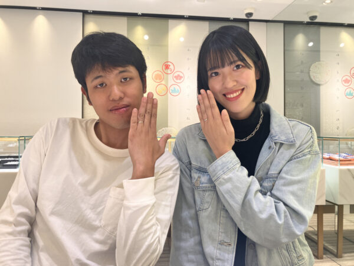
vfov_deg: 49.7
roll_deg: -0.6
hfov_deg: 63.4
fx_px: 286
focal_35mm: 28
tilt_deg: +0.4
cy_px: 133
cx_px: 177
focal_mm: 3.99
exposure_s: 1/120
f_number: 1.8
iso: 80
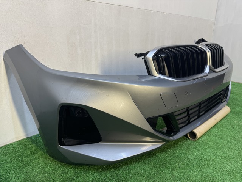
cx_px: 121
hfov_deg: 71.6
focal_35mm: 24
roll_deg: -1.7
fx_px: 168
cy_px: 91
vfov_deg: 56.8
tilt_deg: -20.4
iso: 80
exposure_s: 1/100
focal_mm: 6.76
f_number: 1.78
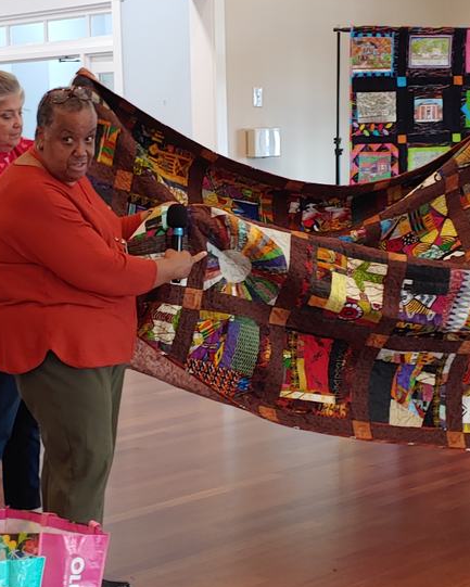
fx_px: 1252
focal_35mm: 72
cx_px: 242
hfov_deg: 21.3
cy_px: 295
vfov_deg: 26.4
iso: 150
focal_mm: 4.23
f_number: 1.5
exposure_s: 1/60
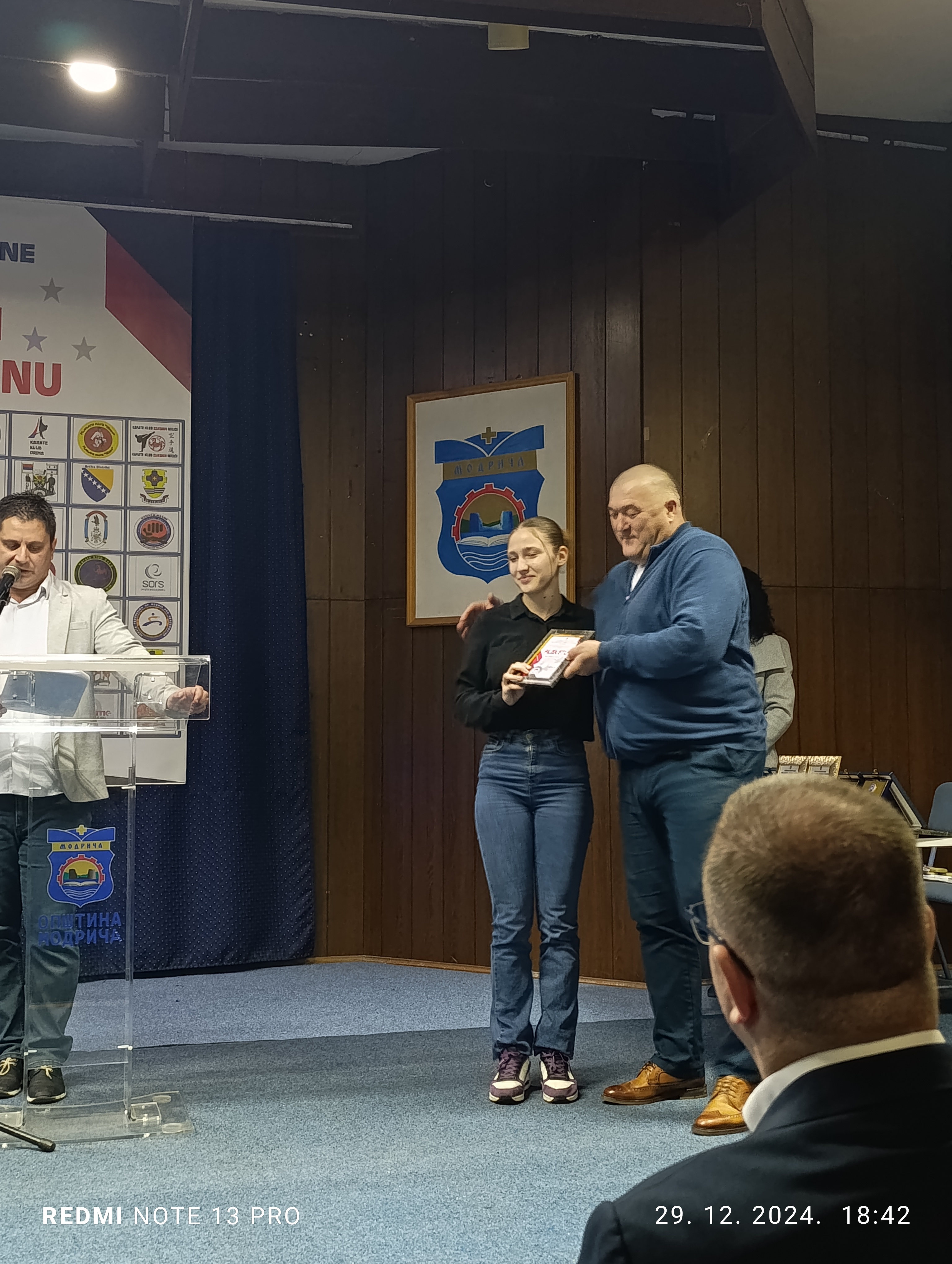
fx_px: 841
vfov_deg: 73.8
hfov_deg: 59.0
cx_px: 476
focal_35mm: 23
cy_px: 632
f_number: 1.6
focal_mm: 6.14
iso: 1600
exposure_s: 1/25
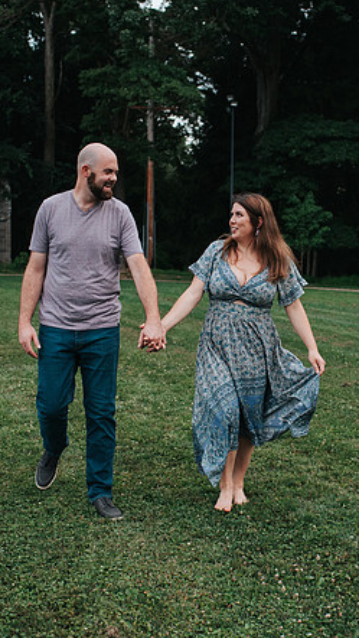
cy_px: 319
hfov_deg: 21.4
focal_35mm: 56
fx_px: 947
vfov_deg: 37.2
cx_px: 242
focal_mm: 35
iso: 1000
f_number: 2.8
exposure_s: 1/1250
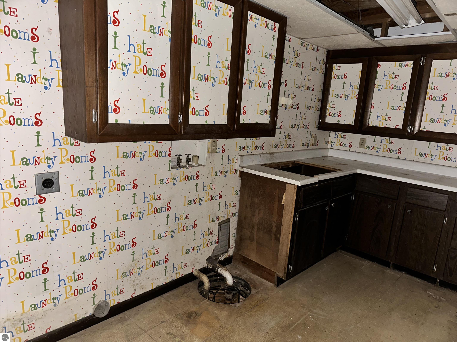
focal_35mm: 24
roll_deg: -4.4
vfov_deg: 56.8
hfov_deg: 71.6
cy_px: 171
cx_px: 228
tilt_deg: -11.0
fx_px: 317
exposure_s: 1/4
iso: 160
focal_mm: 6.86
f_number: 1.78
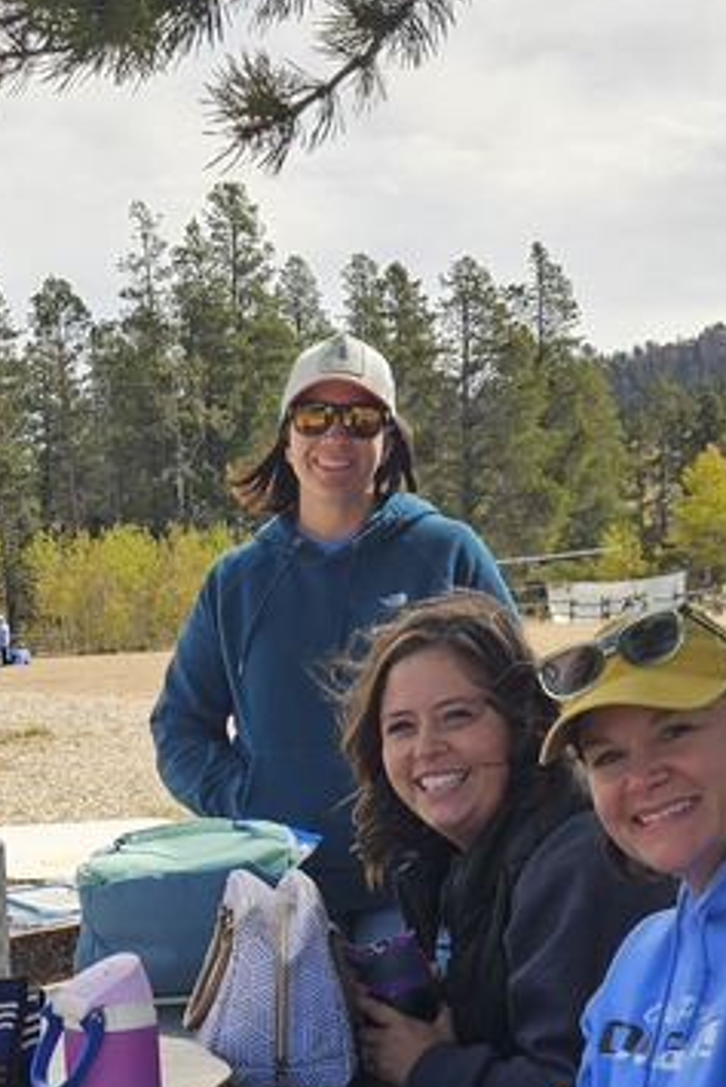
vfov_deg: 27.9
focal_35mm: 69
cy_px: 1032
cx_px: 153
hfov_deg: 19.6
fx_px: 2085
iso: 25
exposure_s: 1/707
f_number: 1.8
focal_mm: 5.4
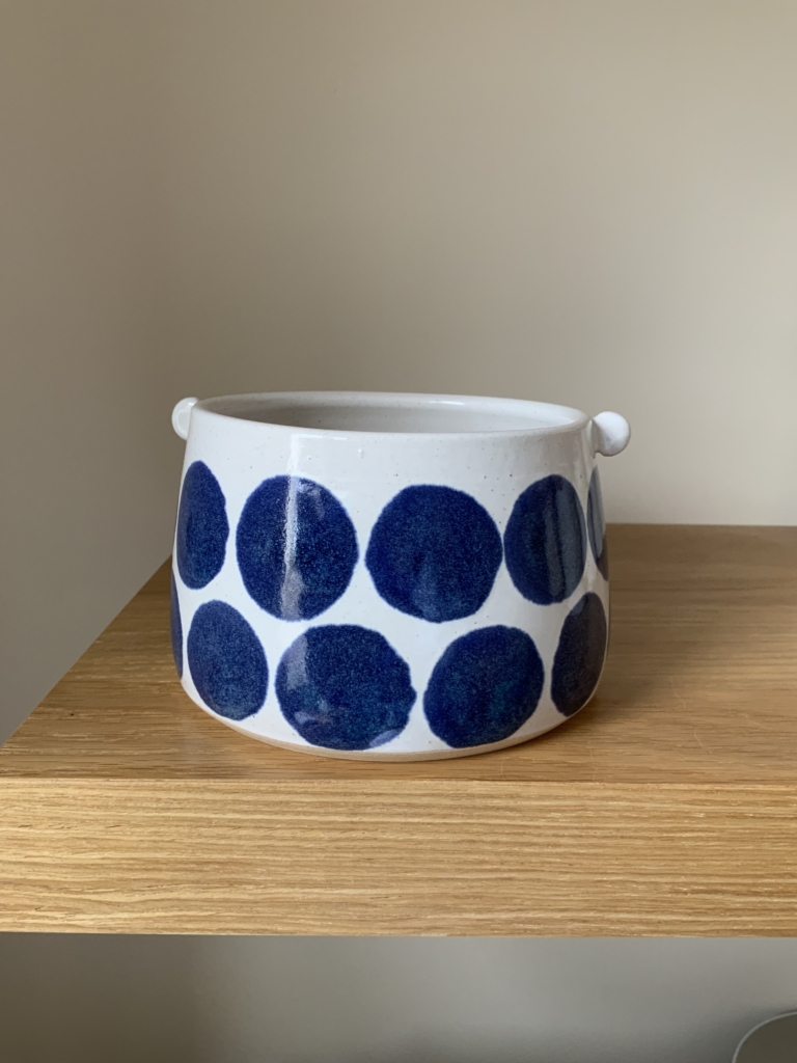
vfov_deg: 61.7
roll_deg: -1.2
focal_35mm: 29
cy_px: 532
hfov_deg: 48.2
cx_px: 398
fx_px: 890
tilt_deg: -14.0
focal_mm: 3
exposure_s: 1/60
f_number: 1.8
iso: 100
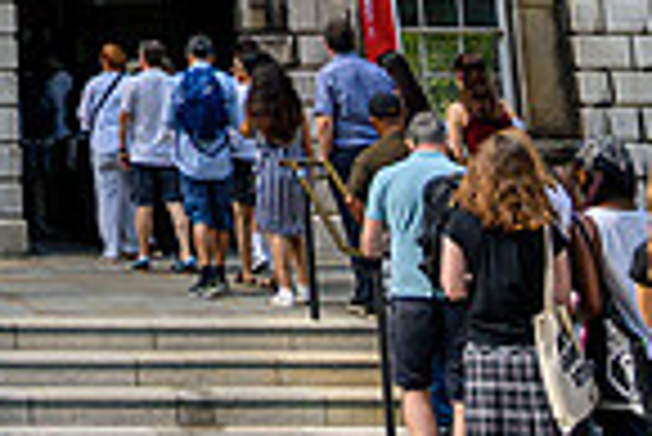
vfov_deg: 12.6
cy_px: -398
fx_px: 1759
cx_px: -198
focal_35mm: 97
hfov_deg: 19.4
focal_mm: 24
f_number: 4
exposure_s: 1/3200
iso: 720
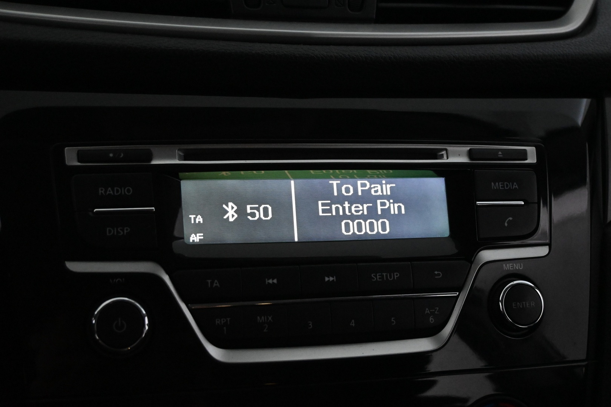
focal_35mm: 49
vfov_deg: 27.7
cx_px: 306
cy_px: 204
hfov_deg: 40.5
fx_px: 827
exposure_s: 1/125
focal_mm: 32.5
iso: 6400
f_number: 5.6
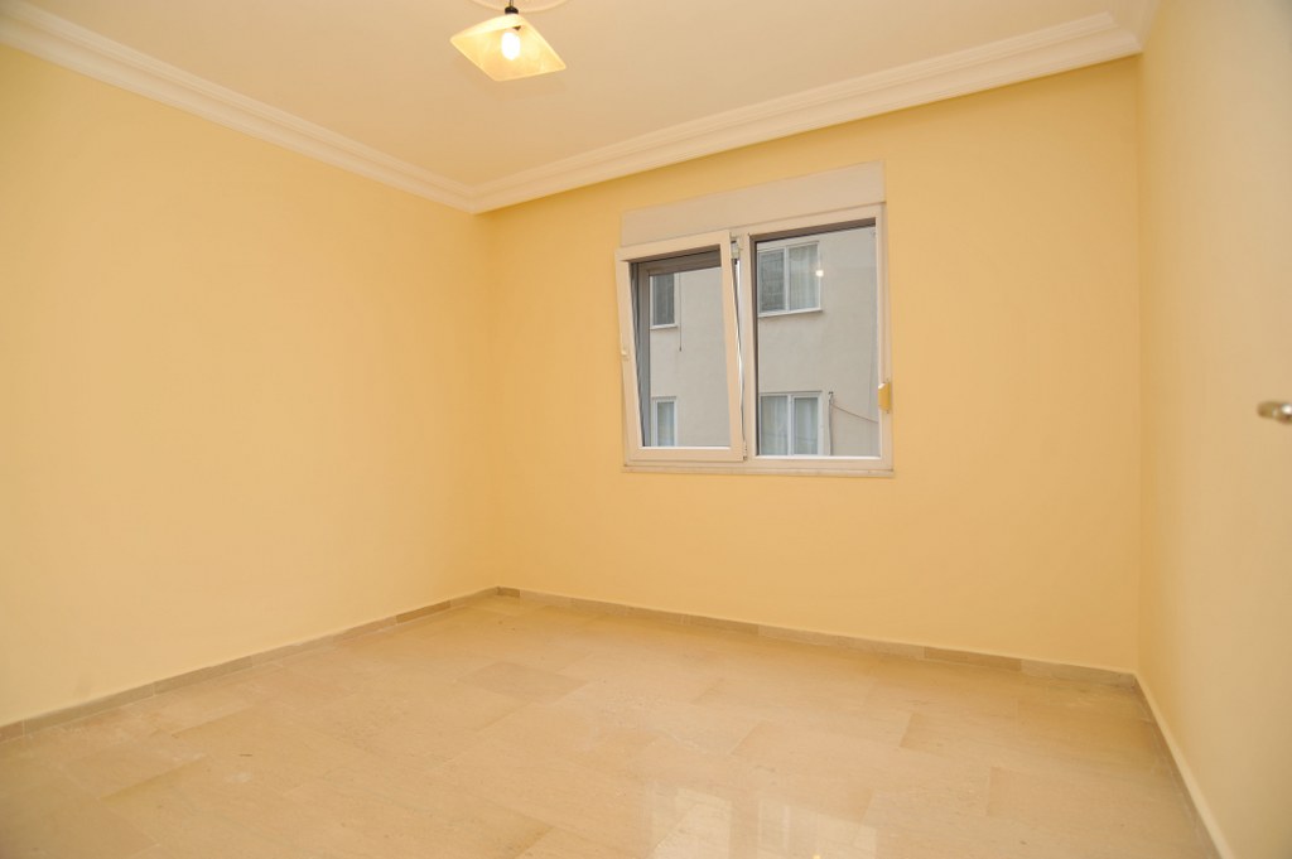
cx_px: 646
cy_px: 430
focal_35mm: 18
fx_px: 645
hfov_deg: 90.0
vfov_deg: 67.3
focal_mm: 18
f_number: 5.6
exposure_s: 1/50
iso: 200
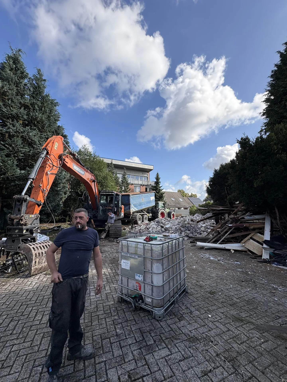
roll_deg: -0.4
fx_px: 155
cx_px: 144
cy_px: 191
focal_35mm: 14
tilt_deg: +8.4
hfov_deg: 85.7
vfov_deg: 102.1
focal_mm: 2.22
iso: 40
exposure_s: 1/1198
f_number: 2.2
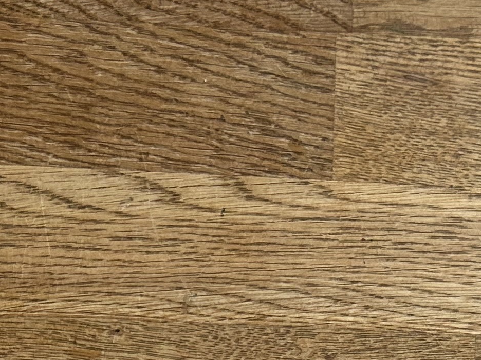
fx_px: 1556
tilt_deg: -85.4
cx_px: -66
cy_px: 739
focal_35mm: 112
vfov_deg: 11.7
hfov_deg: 16.9
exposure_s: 1/121
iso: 80
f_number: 1.5
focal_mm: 5.7
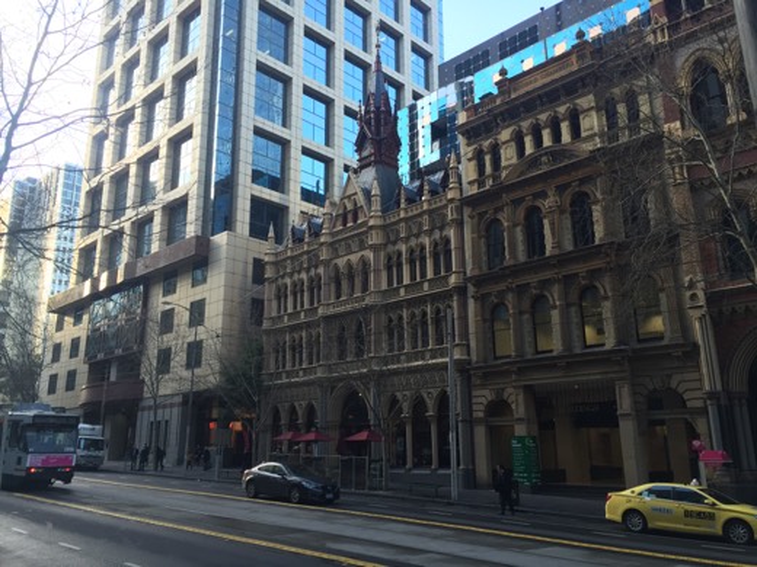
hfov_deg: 61.7
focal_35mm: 29
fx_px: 634
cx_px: 378
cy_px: 284
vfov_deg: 48.2
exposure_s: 1/120
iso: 50
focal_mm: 4.15
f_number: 2.2
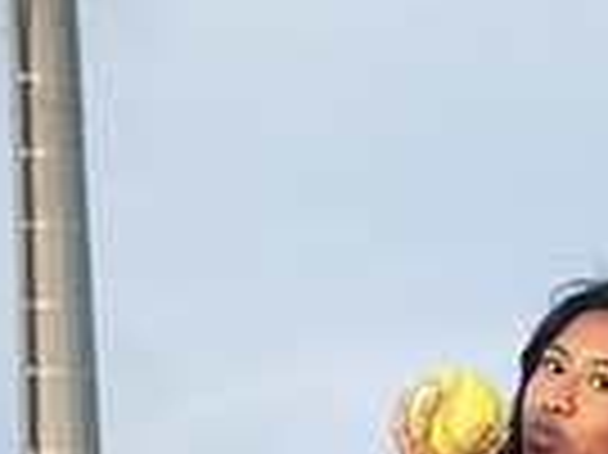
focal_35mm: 176
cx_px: 576
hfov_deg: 11.2
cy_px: 1002
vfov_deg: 7.9
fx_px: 3089
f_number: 6.3
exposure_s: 1/320
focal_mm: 55
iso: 200
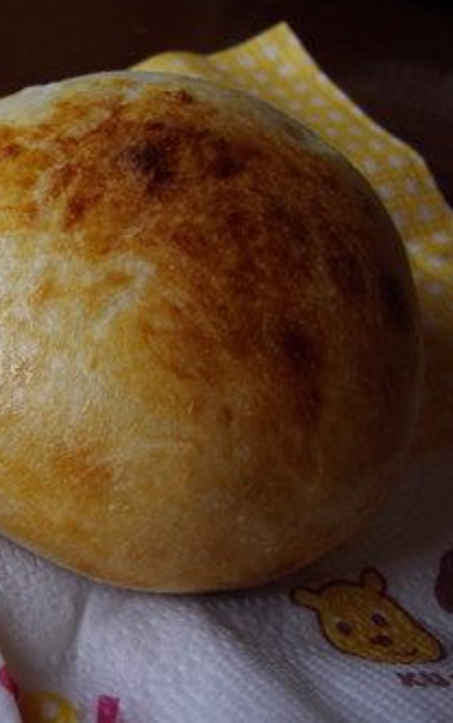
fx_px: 907
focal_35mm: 46
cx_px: -26
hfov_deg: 26.2
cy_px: 364
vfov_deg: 43.5
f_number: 3.5
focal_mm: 5.8
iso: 152
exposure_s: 1/50
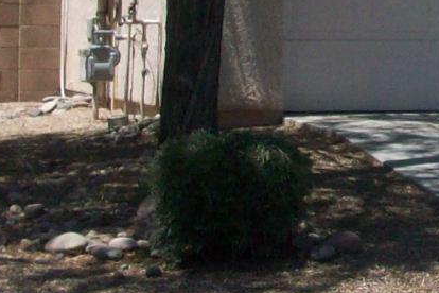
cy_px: -214
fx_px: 2134
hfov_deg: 11.1
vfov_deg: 7.6
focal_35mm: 175
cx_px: 732
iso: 64
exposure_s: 1/348
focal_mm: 5.7
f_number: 5.5
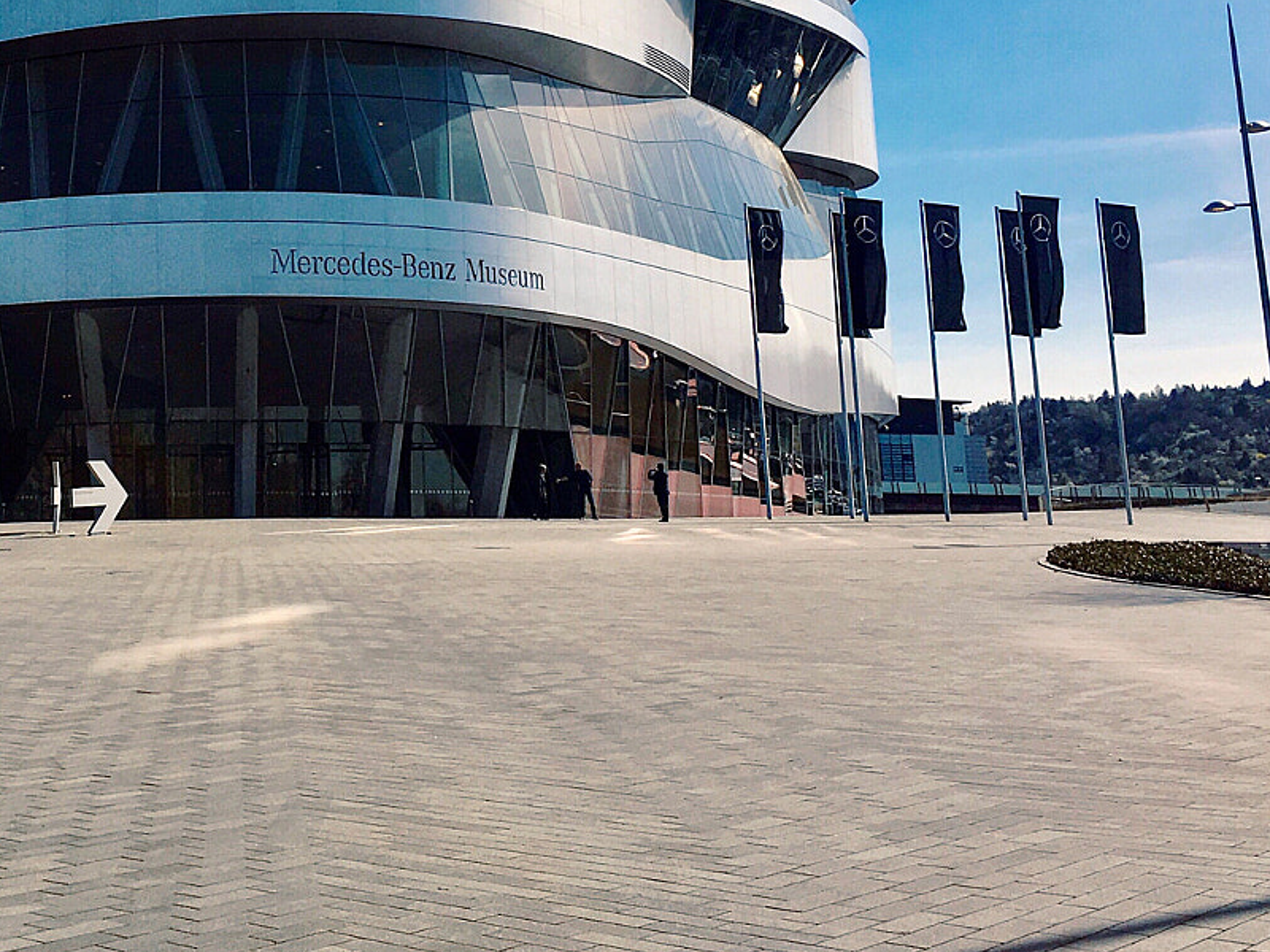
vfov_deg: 24.6
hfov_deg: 32.2
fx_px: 2128
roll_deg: +0.5
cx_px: 230
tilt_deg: +11.4
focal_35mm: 58
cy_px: 125
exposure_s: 1/2653
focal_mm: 4.15
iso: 25
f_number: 2.2
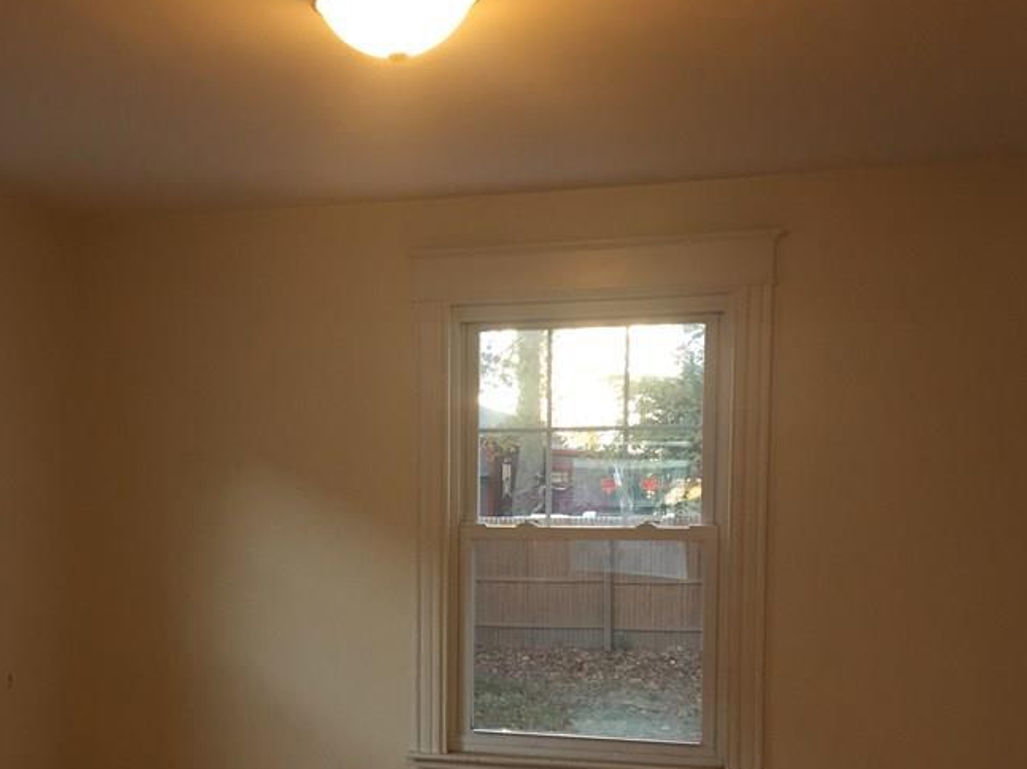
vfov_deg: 31.0
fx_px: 1364
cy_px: 577
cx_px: 270
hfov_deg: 40.2
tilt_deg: -5.0
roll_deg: +0.6
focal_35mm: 46
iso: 40
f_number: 2.2
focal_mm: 4.15
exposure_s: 1/30
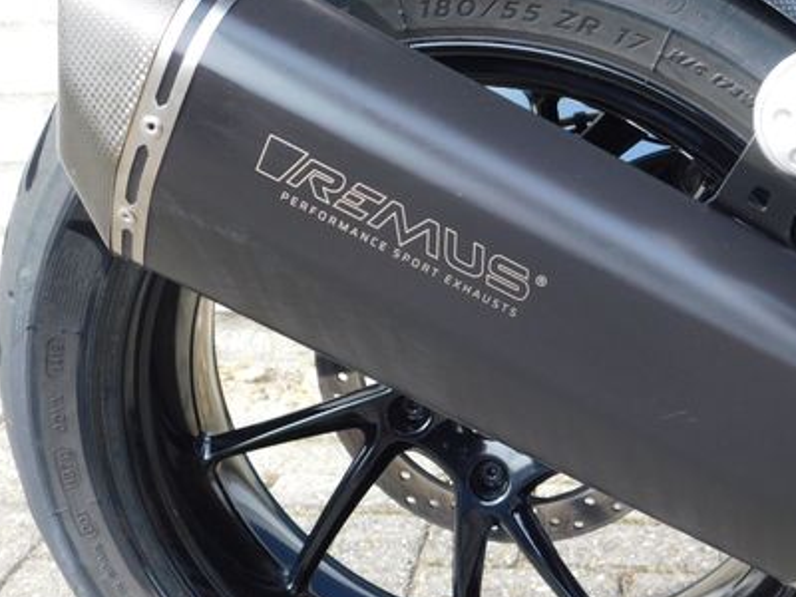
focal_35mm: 48
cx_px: 509
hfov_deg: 39.3
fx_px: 1104
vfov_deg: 30.0
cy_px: 398
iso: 125
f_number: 3.2
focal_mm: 5.3
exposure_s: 1/125
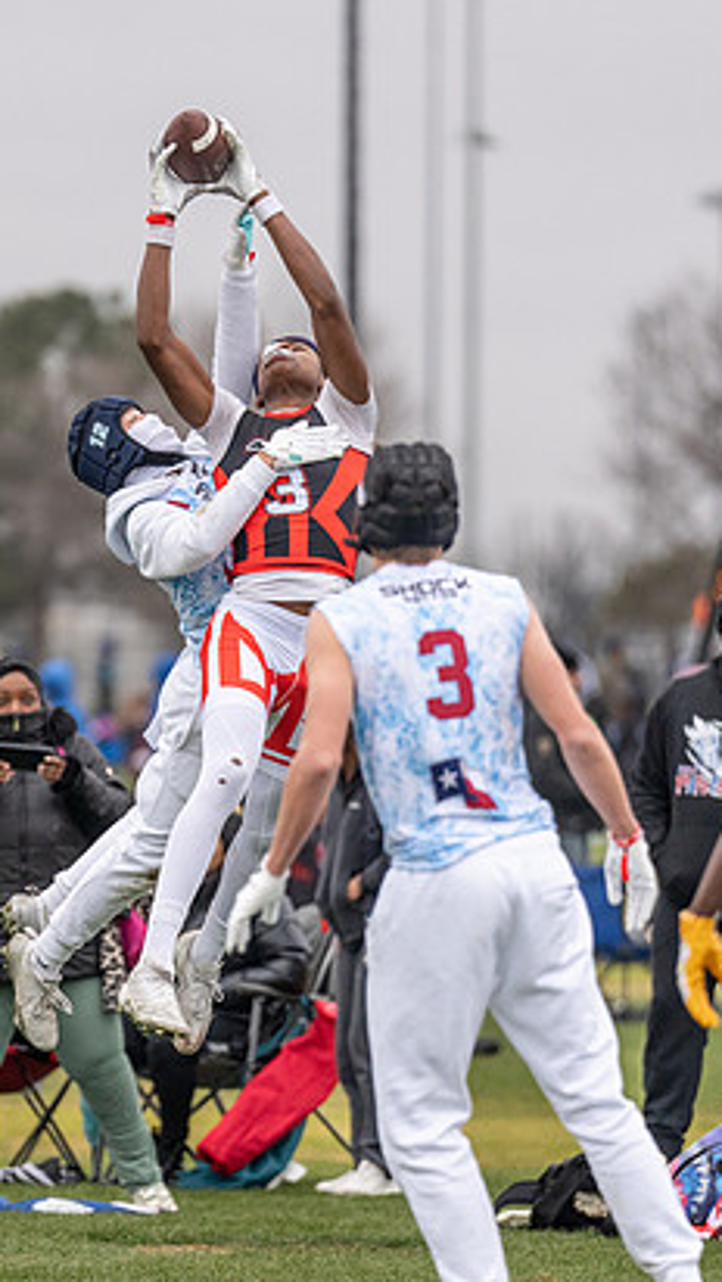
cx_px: 109
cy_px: 685
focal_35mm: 390
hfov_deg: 3.1
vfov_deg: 5.5
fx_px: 13263
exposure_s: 1/1250
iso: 640
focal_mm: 200
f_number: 2.8
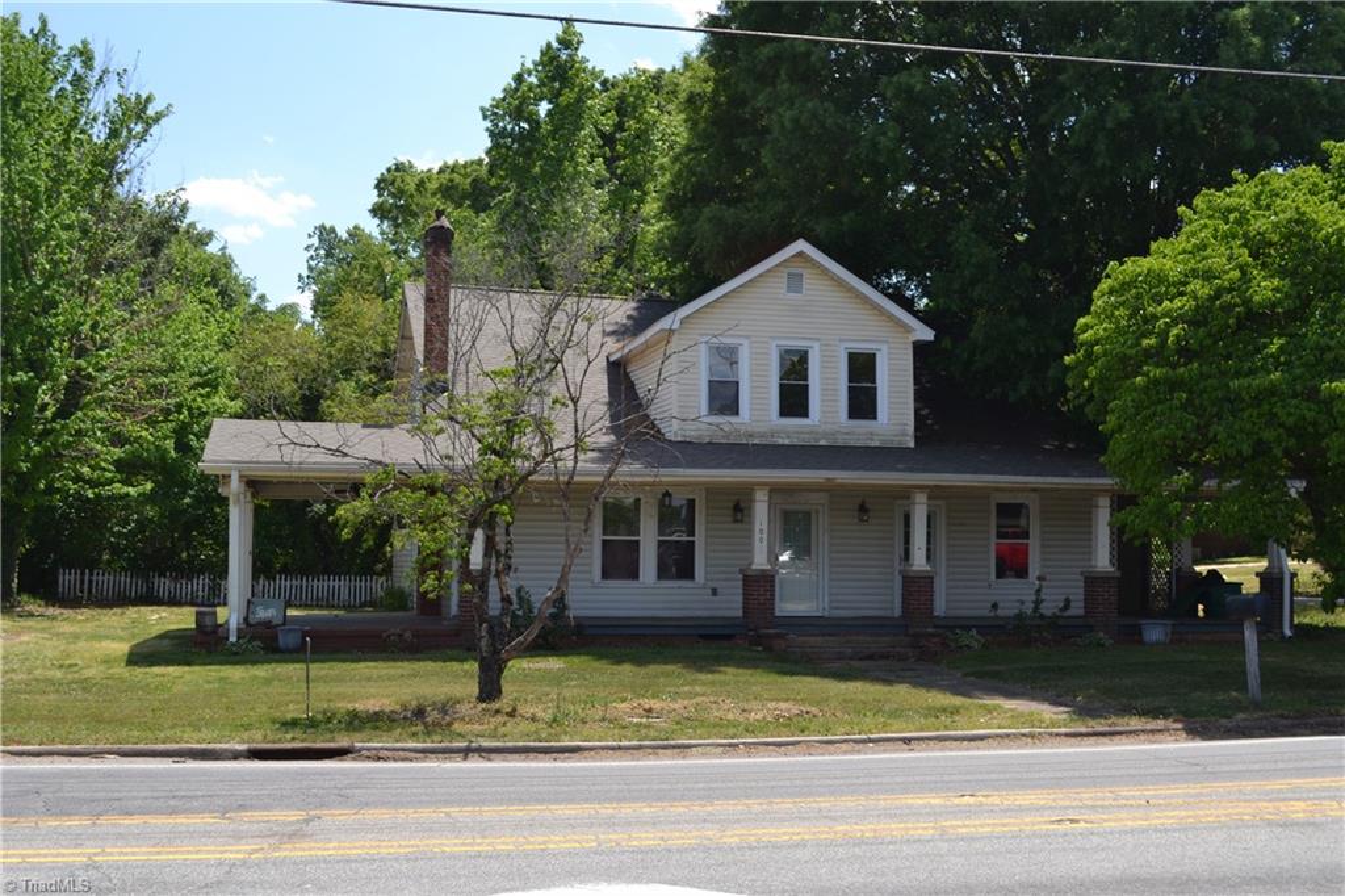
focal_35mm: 42
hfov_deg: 46.4
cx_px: 672
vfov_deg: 31.9
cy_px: 448
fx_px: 1569
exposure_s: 1/200
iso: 100
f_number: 6.3
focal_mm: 28
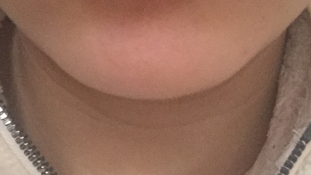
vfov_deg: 18.5
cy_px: 109
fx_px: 536
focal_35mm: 65
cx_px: 179
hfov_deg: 32.3
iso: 500
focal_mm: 2.65
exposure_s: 1/17
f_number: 2.2
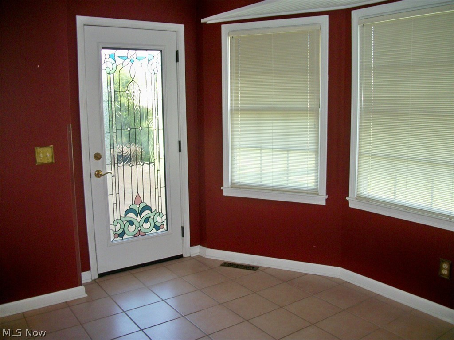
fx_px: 420
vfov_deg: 44.2
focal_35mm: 32
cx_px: 227
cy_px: 170
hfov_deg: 56.8
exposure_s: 1/60
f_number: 2.9
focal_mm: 5.7
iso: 80
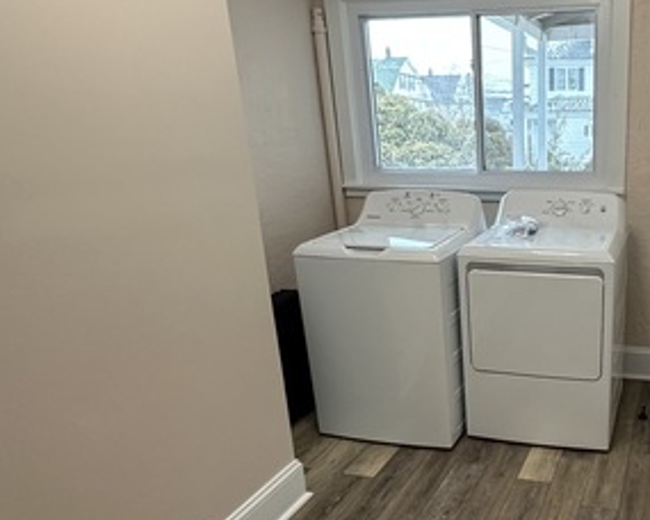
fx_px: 616
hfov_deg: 50.8
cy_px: 317
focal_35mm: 32
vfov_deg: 45.5
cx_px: 555
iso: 250
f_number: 2.2
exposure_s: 1/120
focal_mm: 2.22
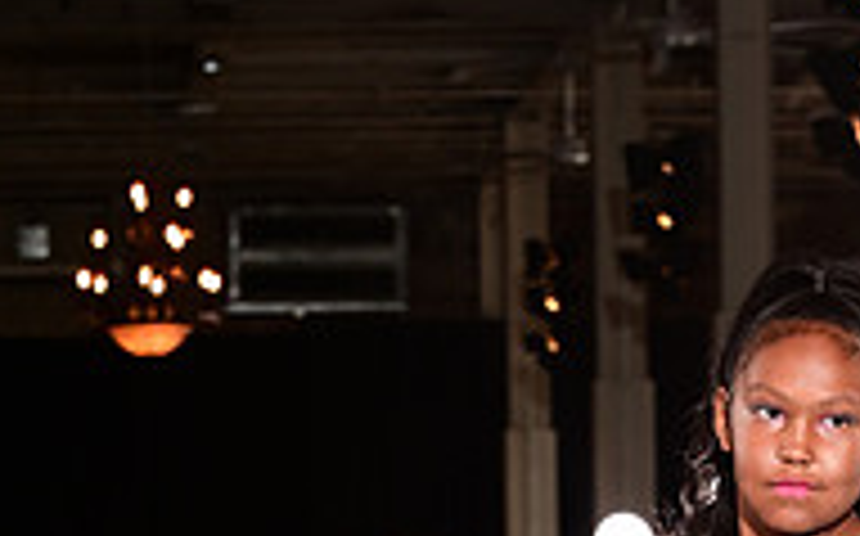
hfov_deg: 9.7
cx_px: 630
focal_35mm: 217
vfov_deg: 5.8
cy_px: 1248
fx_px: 5082
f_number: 6.3
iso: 1000
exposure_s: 1/160
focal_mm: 70
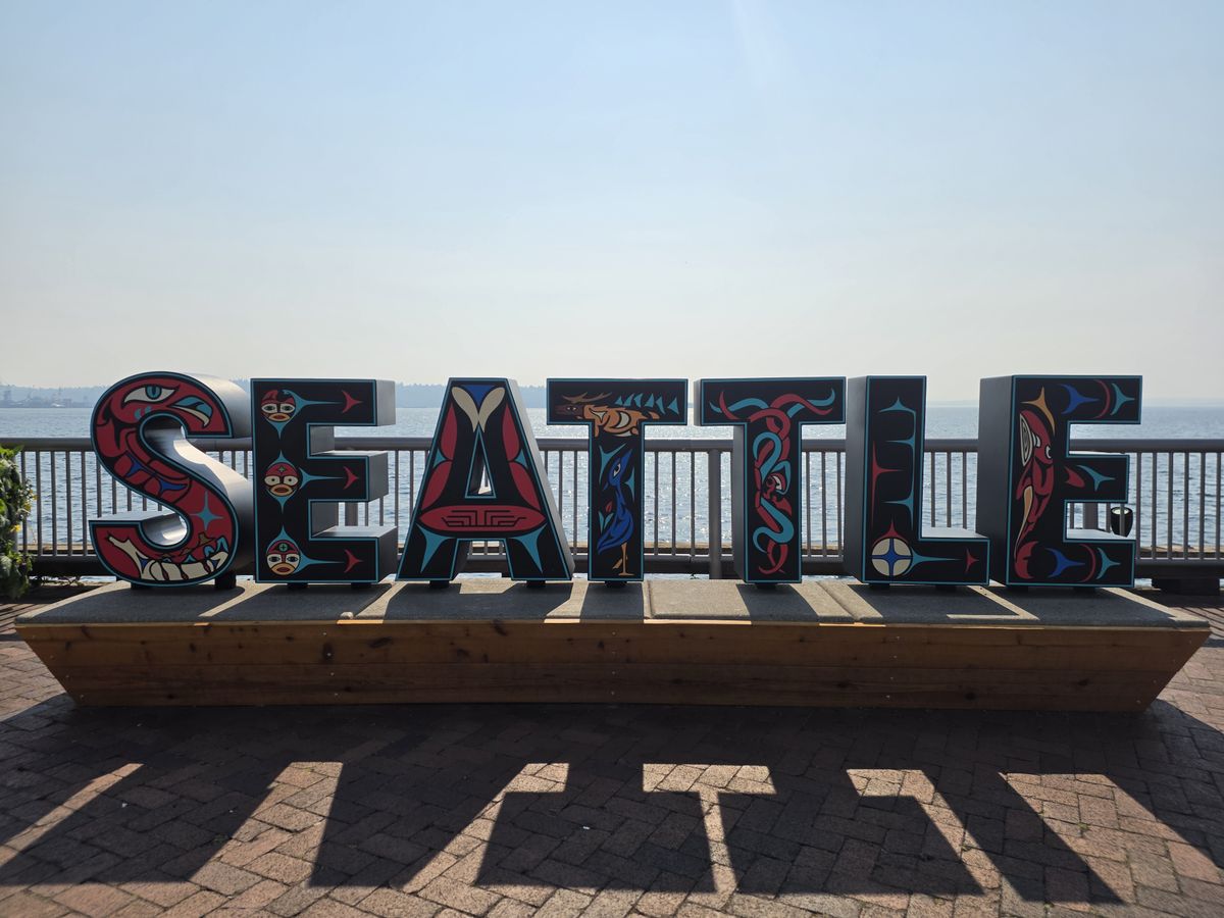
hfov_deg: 73.9
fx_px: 813
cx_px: 612
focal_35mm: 23
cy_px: 459
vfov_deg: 58.9
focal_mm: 6.25
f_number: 1.7
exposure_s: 1/7939
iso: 50
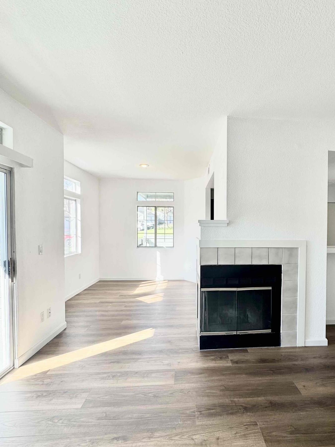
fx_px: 232
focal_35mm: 18
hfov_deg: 70.8
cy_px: 231
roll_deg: +0.2
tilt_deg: -0.7
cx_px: 203
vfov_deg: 87.7
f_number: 2.2
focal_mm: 2.22
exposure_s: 1/119
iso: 40
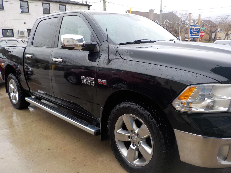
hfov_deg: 60.0
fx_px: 200
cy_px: 86
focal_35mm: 30
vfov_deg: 46.8
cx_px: 116
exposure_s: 1/100
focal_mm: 4.1
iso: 125
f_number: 3.3
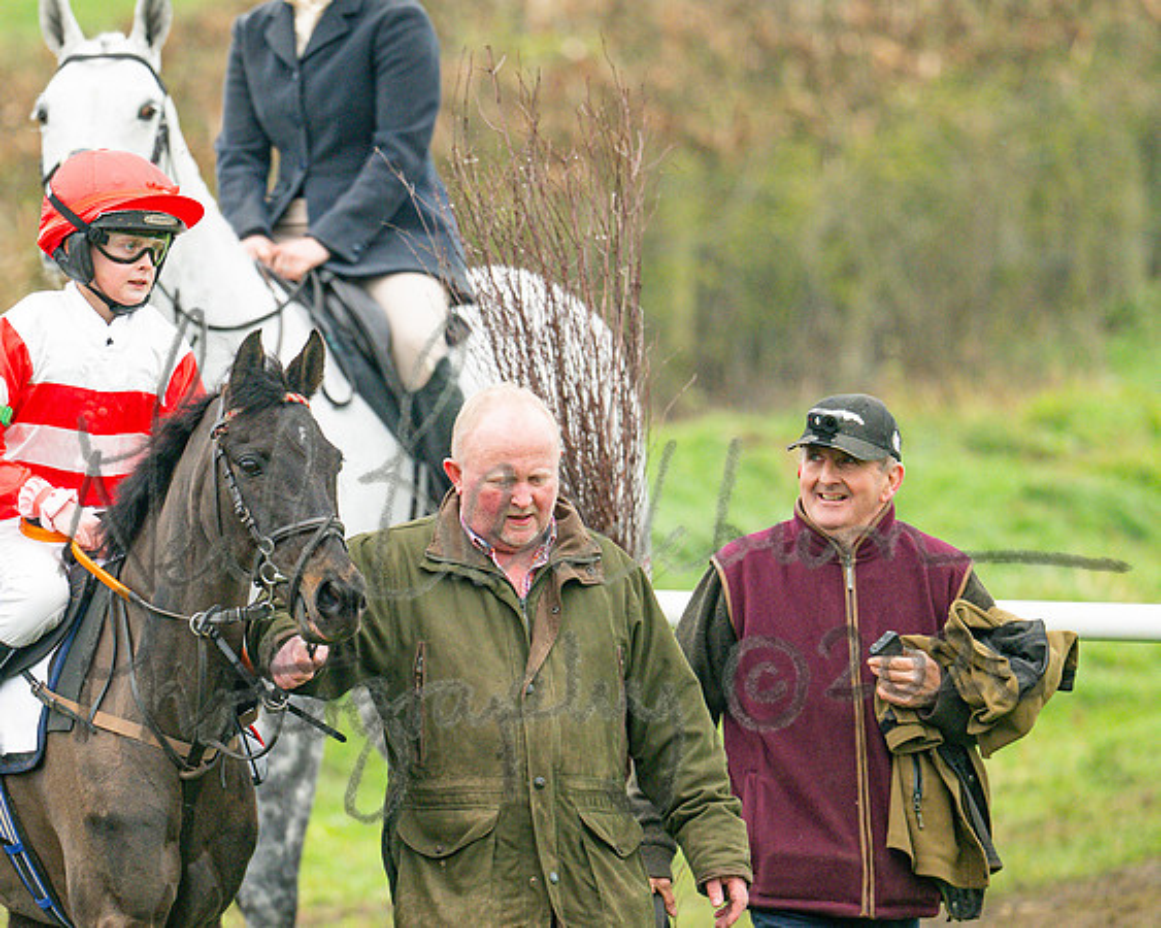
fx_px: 28433
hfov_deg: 2.3
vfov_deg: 1.9
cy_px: 487
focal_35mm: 828
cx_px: 307
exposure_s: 1/500
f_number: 4.5
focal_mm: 400
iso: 400
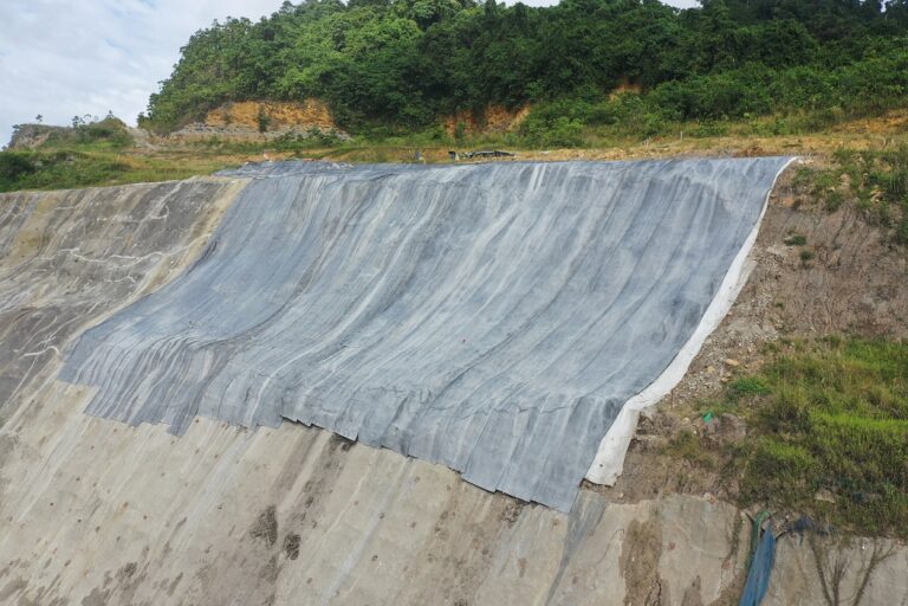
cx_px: 454
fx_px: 706
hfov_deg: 65.5
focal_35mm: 28
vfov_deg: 46.4
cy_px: 303
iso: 100
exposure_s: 1/400
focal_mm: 10.26
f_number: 5.6
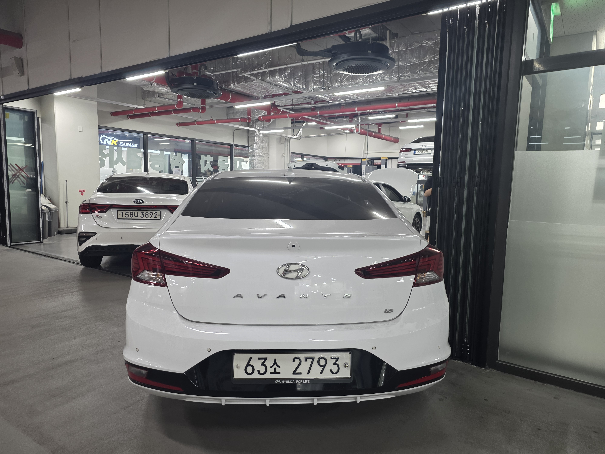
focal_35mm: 23
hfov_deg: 73.9
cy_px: 227
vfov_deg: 58.9
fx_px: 402
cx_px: 302
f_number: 1.7
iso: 320
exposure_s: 1/120
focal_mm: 6.25
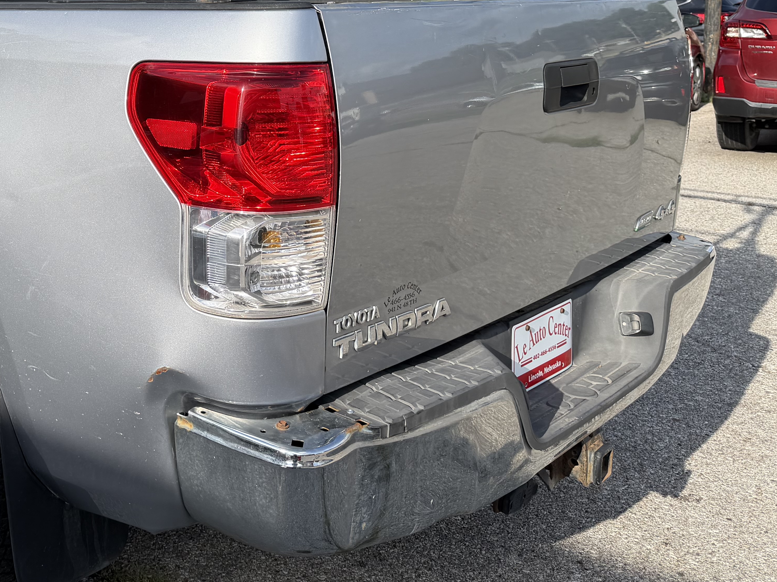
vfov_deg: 30.5
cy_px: 92
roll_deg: +3.4
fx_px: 1033
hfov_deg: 38.6
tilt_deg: -9.9
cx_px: 91
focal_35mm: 46
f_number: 1.78
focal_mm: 6.76
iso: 80
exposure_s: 1/3021
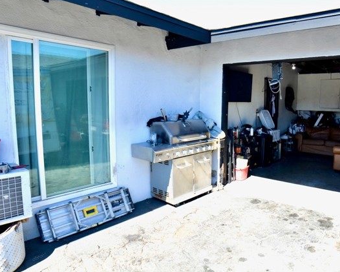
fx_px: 242
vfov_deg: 58.8
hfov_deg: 69.6
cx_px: 202
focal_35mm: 24
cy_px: 135
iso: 200
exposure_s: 1/160
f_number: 6.3
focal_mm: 14
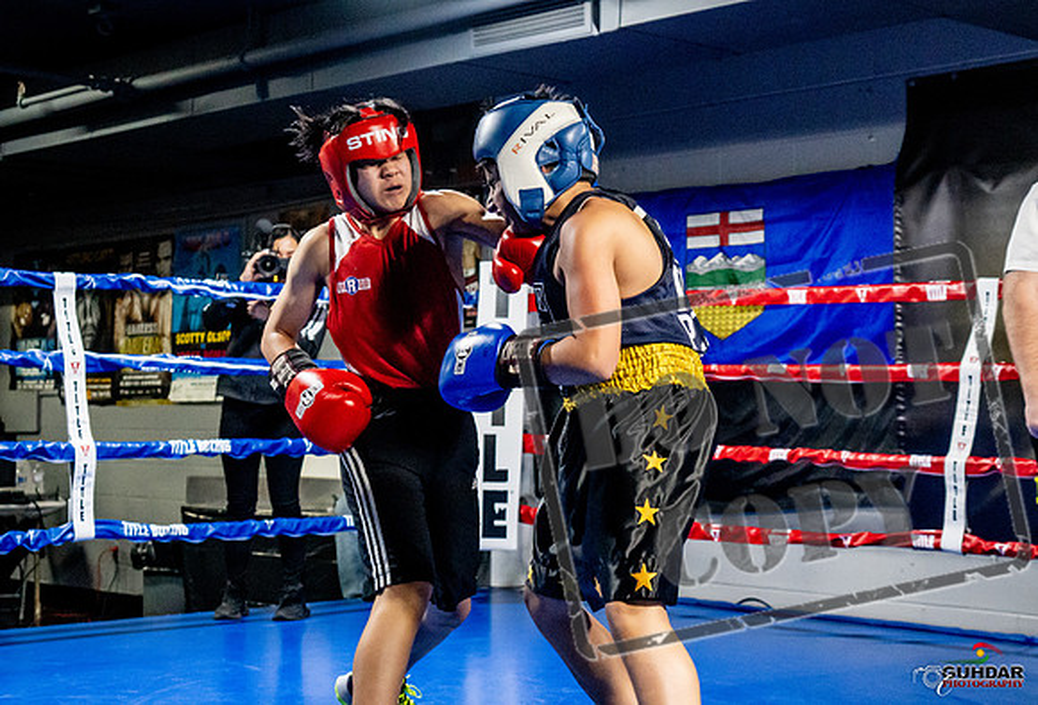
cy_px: 296
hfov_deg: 32.5
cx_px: 614
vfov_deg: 22.5
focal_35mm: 61
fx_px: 1774
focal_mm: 35
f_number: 2.8
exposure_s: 1/800
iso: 5000
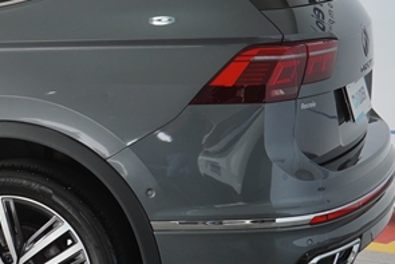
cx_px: -174
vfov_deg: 9.8
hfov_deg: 13.8
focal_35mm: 141
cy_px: 104
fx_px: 1545
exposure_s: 1/125
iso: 200
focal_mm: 27
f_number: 4.5
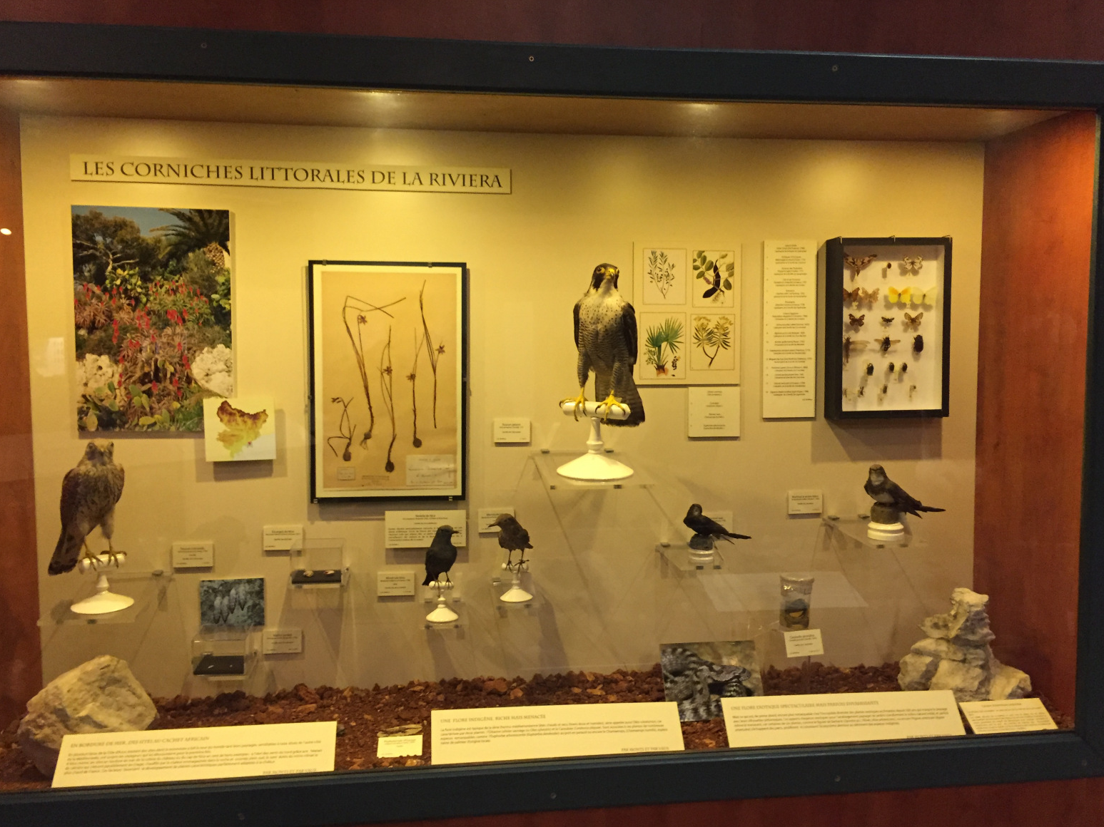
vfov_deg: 46.8
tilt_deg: -3.6
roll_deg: -0.5
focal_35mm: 30
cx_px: 556
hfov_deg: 60.0
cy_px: 414
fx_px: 957
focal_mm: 4.15
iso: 320
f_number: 2.2
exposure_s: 1/33
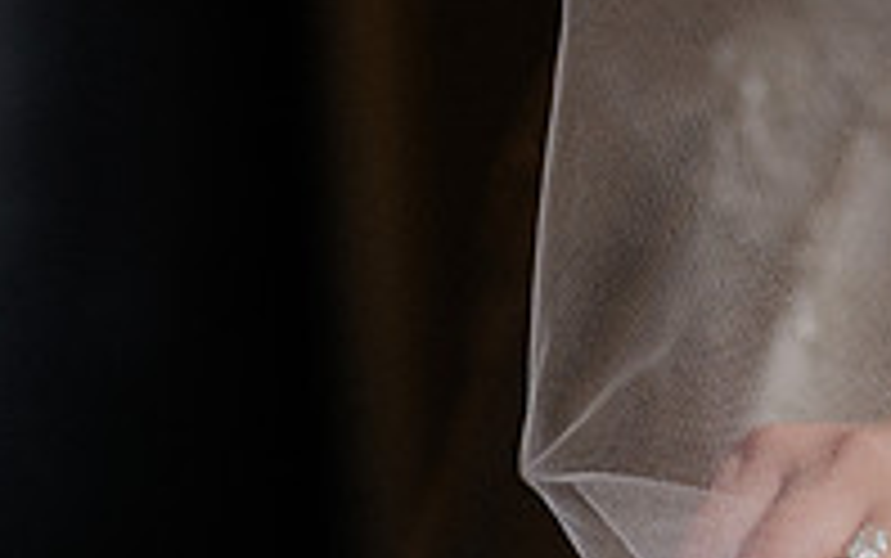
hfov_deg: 13.7
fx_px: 3620
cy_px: 673
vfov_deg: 8.7
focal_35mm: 149
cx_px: 1030
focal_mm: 50
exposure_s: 1/125
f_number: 2
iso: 160
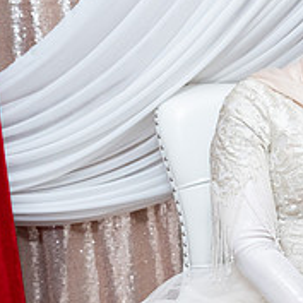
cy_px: 182
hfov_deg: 17.5
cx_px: 503
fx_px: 842
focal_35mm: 85
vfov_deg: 20.4
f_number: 2.8
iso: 2500
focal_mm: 26
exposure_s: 1/160
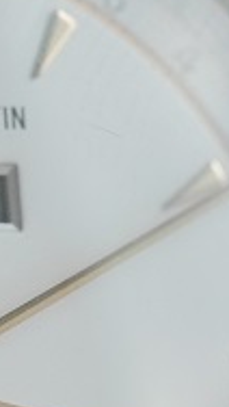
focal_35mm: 410
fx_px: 4418
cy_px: 432
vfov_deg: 5.2
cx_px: 19
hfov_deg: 3.0
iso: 4000
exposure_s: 1/250
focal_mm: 105
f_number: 7.1
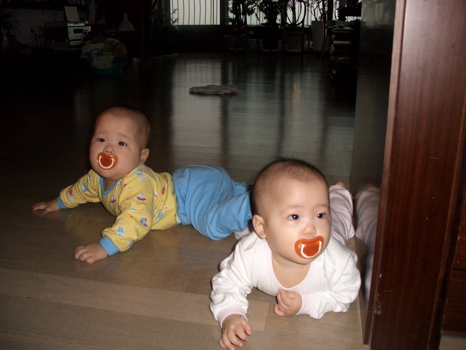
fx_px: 444
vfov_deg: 42.9
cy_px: 175
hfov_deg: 55.4
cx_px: 233
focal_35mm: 33
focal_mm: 7.1
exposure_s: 1/60
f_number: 2.8
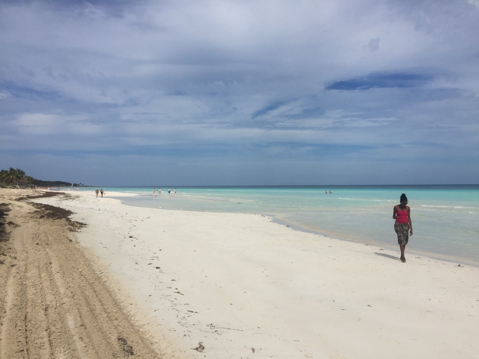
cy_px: 180
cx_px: 240
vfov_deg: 48.2
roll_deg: -1.3
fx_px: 401
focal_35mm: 29
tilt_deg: +0.5
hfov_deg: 61.7
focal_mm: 4.15
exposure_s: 1/7937
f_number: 2.2
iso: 32
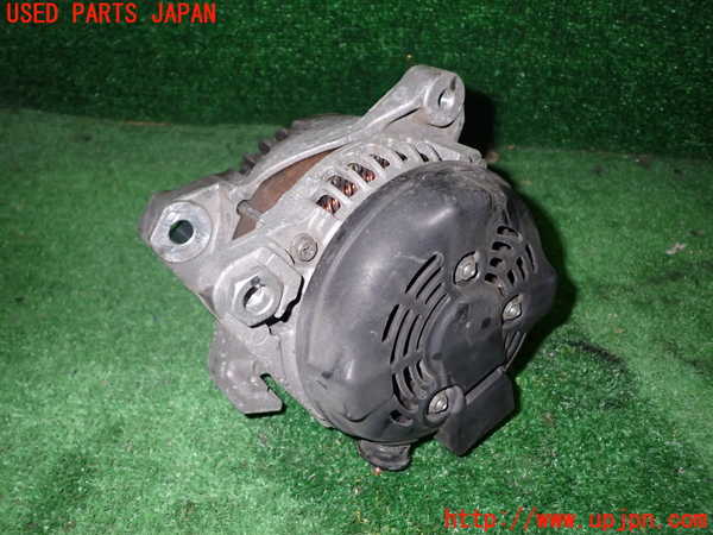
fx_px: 618
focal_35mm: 30
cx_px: 356
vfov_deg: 46.8
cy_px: 268
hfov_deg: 60.0
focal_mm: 5.4
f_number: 6.3
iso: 500
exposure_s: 1/30
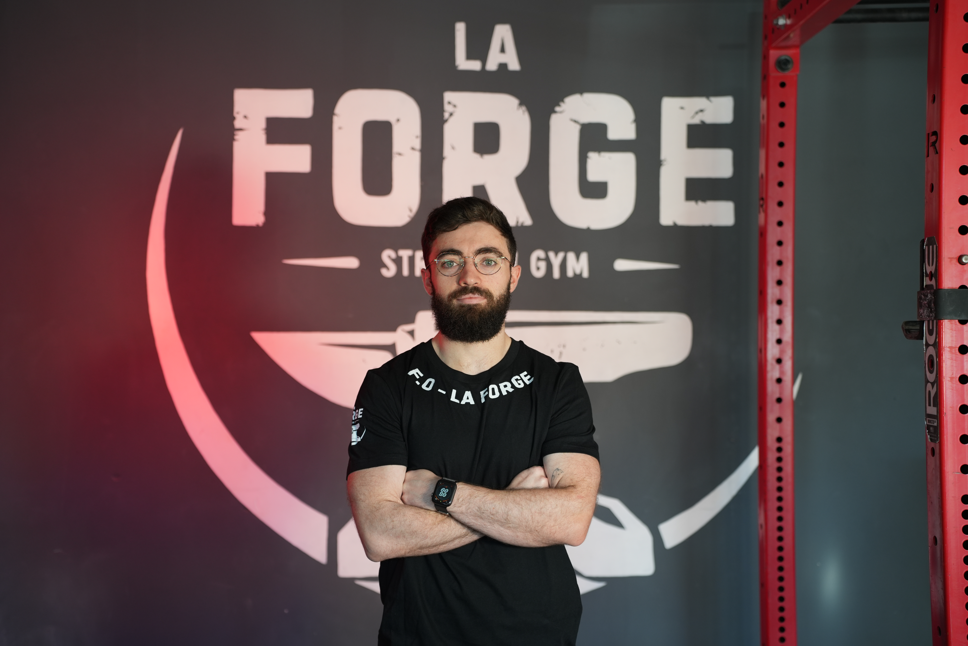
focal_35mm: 49
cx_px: 484
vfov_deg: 27.5
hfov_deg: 40.3
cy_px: 323
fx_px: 1317
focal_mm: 49
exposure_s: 1/125
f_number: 2.8
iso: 400
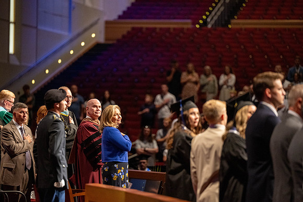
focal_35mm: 200
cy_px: 101
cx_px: 152
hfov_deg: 10.3
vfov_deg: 6.9
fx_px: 1684
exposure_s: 1/250
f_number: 2.8
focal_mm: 200
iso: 4000
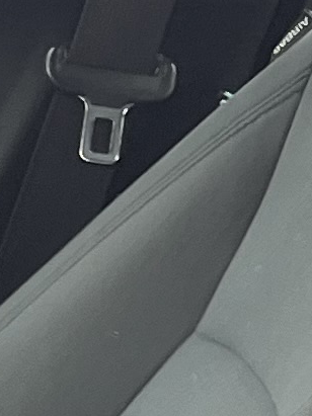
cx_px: -1050
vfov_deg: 7.5
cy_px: 831
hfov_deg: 5.0
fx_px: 3066
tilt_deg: -27.6
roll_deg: -0.6
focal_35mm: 255
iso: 64
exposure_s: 1/121
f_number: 1.5
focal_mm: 5.7
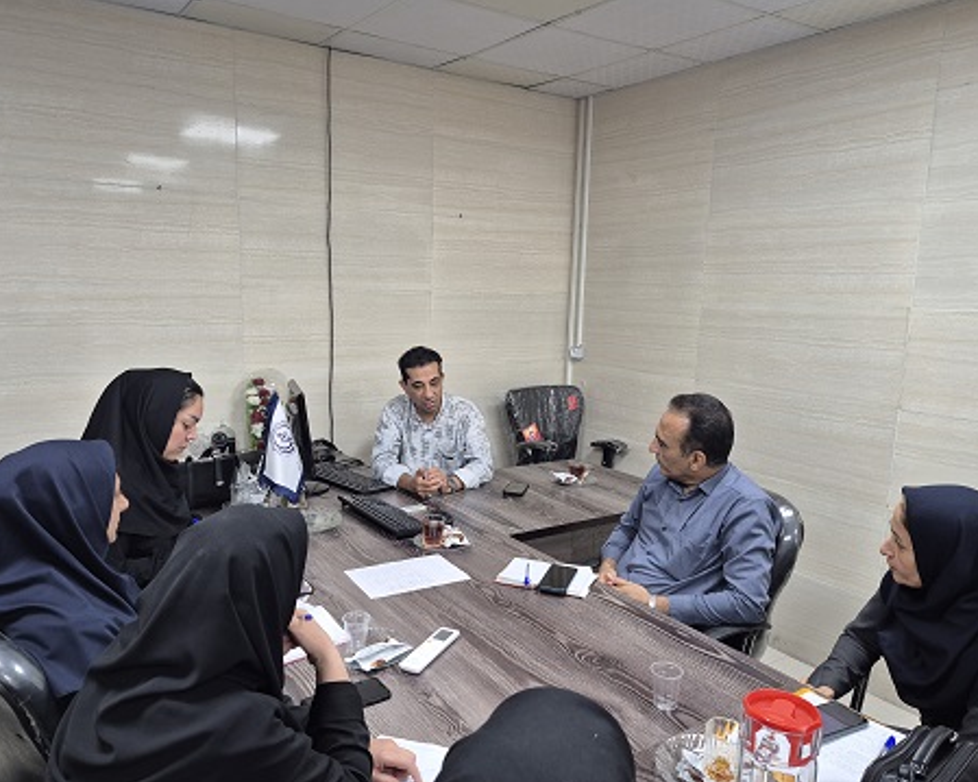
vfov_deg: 56.8
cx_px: 490
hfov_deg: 68.1
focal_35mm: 25
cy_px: 404
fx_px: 723
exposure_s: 1/100
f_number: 1.8
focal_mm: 5.4
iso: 200
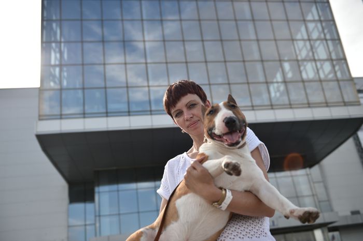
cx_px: 182
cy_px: 120
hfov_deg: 54.5
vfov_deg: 37.8
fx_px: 353
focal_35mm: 35
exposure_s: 1/800
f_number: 2.8
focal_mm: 35
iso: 100
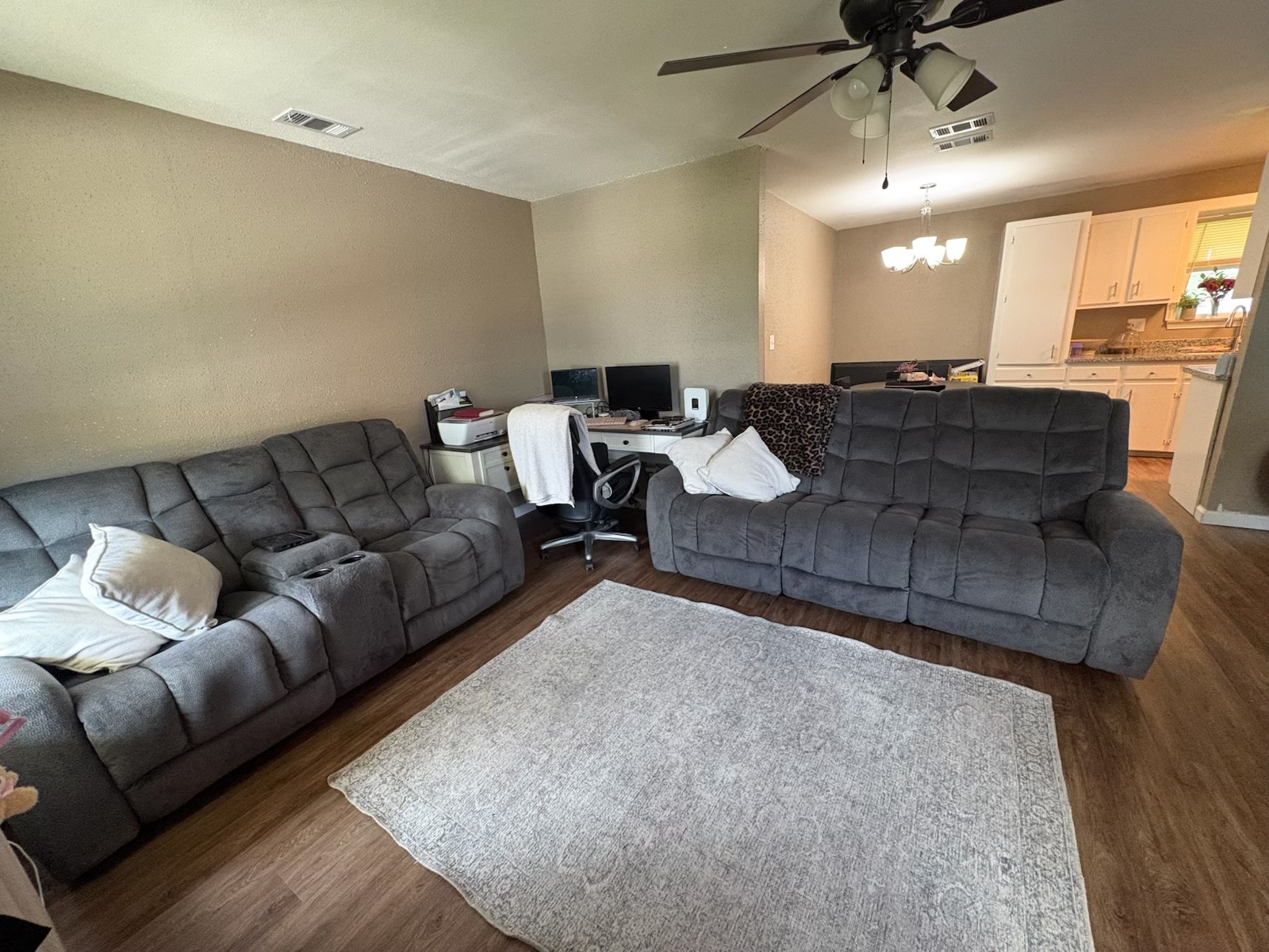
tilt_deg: -15.9
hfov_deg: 102.1
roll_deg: +3.9
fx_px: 513
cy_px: 476
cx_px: 634
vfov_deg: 85.7
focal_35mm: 14
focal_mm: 2.22
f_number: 2.2
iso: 500
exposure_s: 1/60
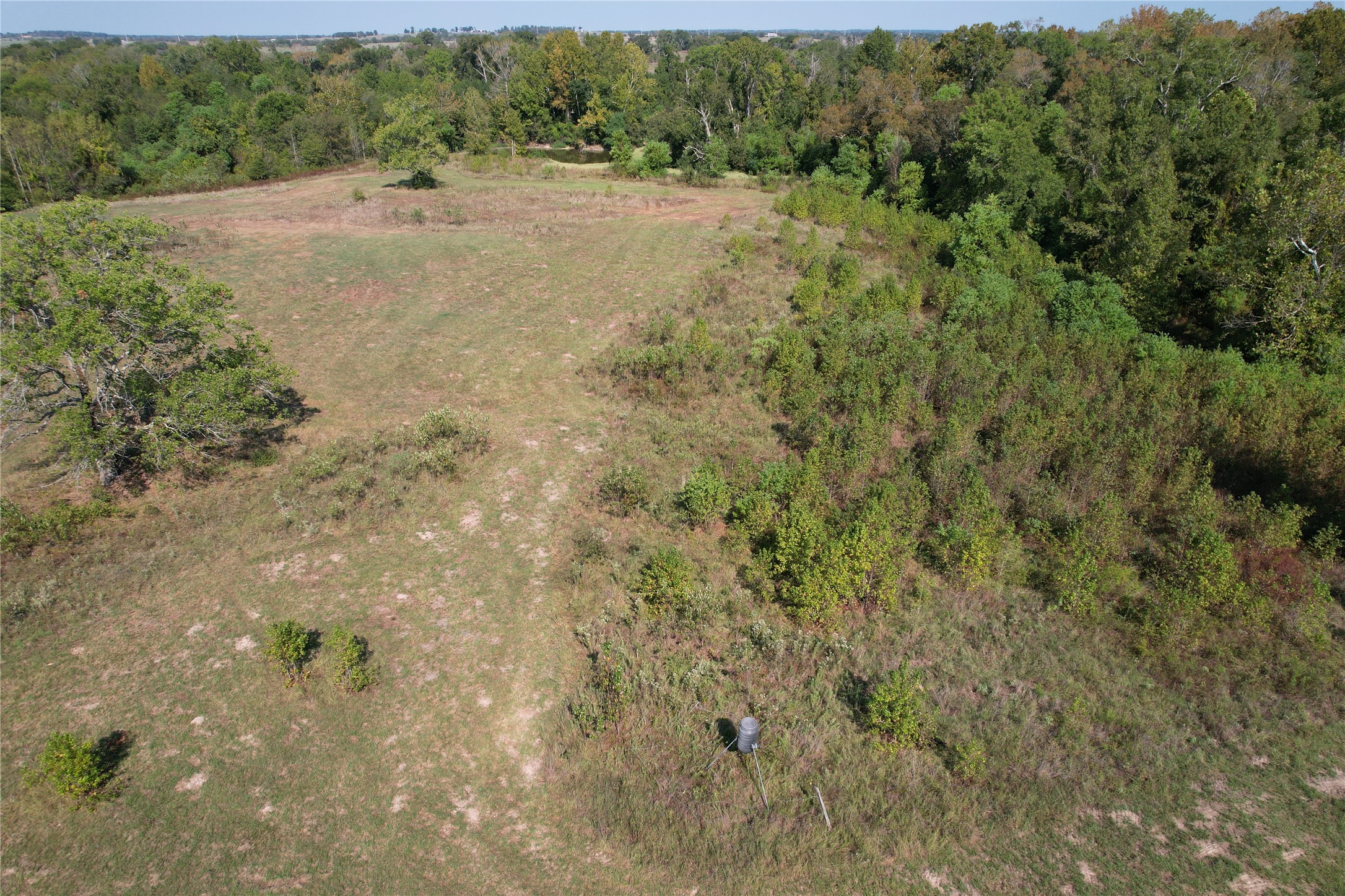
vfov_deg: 57.2
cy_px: 448
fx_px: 822
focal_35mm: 22
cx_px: 672
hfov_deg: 78.6
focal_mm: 8.38
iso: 100
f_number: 2.8
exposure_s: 1/1500
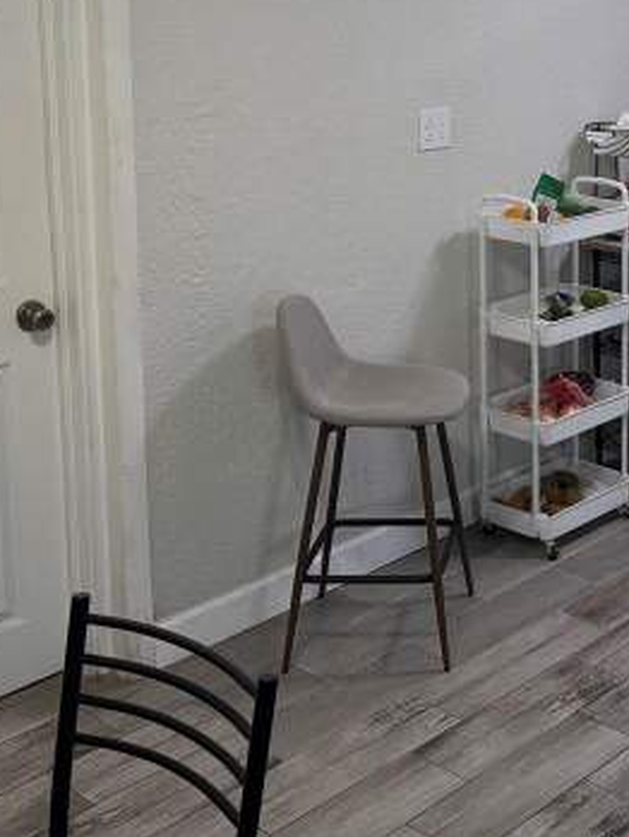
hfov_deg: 24.6
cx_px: 713
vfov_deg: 33.5
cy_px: 127
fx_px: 1332
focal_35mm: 55
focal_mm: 6.76
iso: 200
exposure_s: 1/148
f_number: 1.78
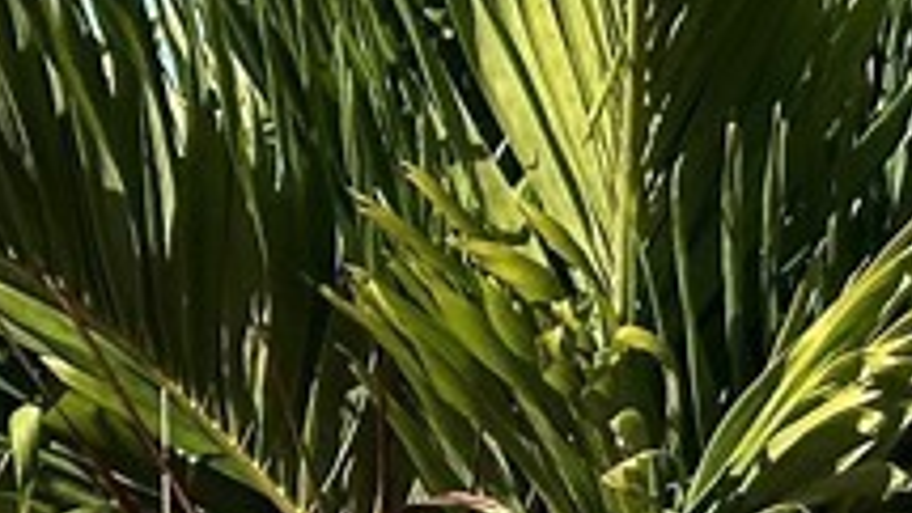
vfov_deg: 4.8
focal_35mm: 249
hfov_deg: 8.2
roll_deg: -2.5
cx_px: 1934
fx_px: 6022
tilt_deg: -2.5
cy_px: 920
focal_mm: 6.86
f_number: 1.78
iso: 64
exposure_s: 1/5882
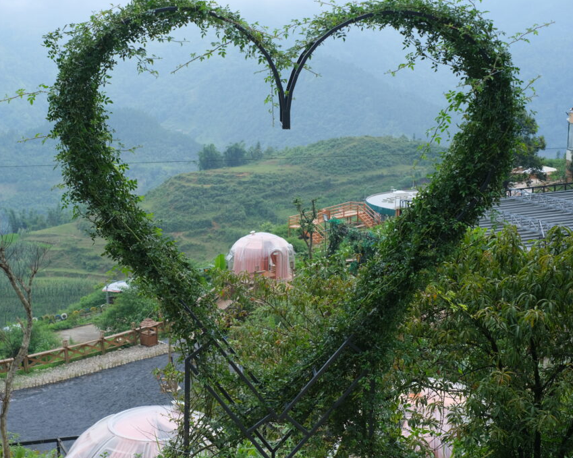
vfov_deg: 25.4
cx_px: 231
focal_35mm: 60
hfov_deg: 31.4
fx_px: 1017
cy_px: 228
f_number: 4.5
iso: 320
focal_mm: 35
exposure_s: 1/640
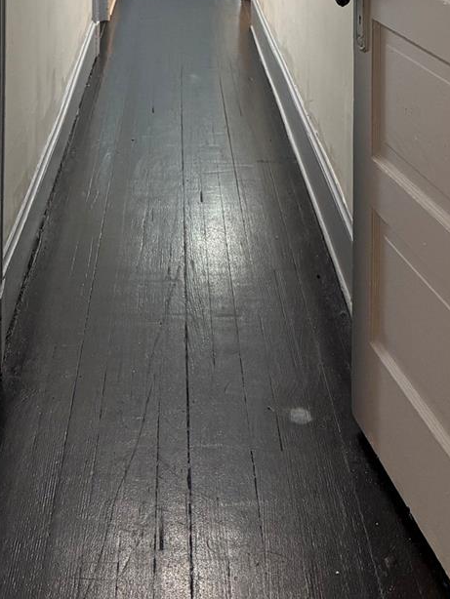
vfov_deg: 27.9
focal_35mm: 60
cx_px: 209
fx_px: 1039
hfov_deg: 24.4
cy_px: -134
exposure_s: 1/60
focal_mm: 6.76
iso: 160
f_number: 1.78
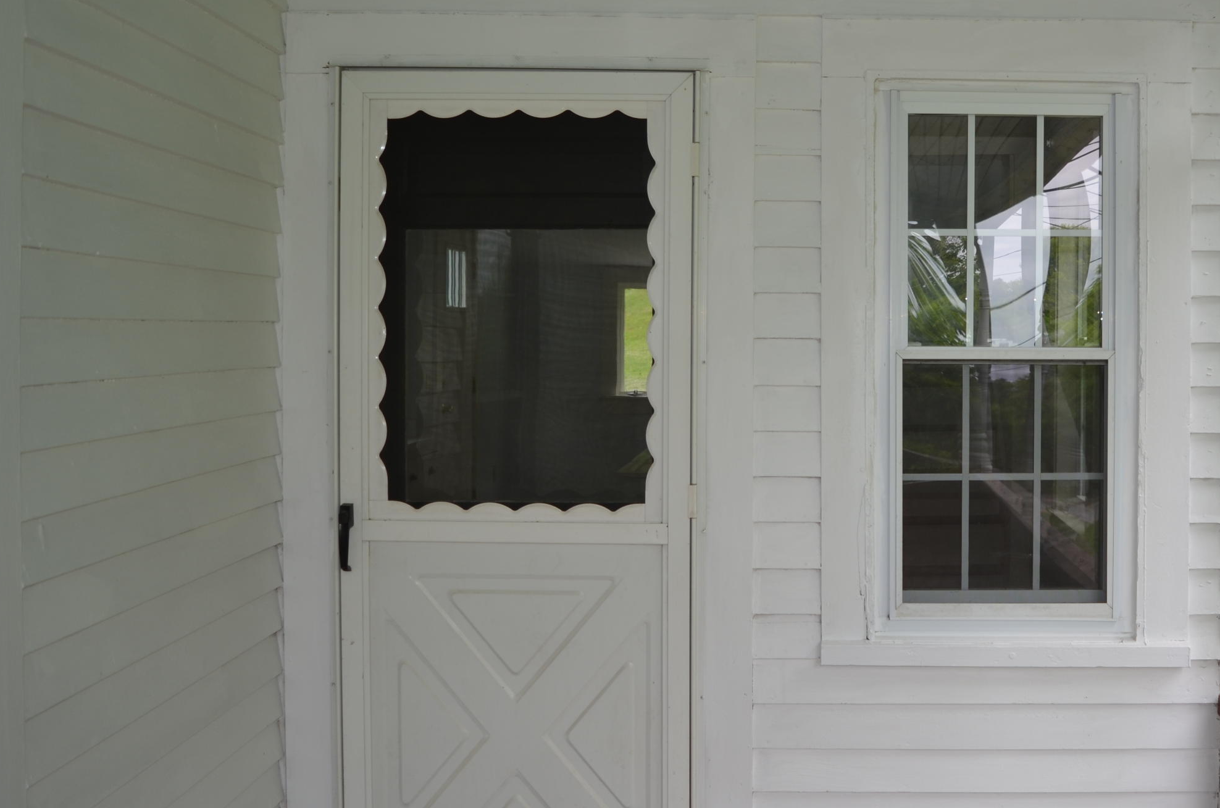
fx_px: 1387
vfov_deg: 32.5
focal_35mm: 41
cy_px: 365
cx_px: 829
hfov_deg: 46.6
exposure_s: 1/250
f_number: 4
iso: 125
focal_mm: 18
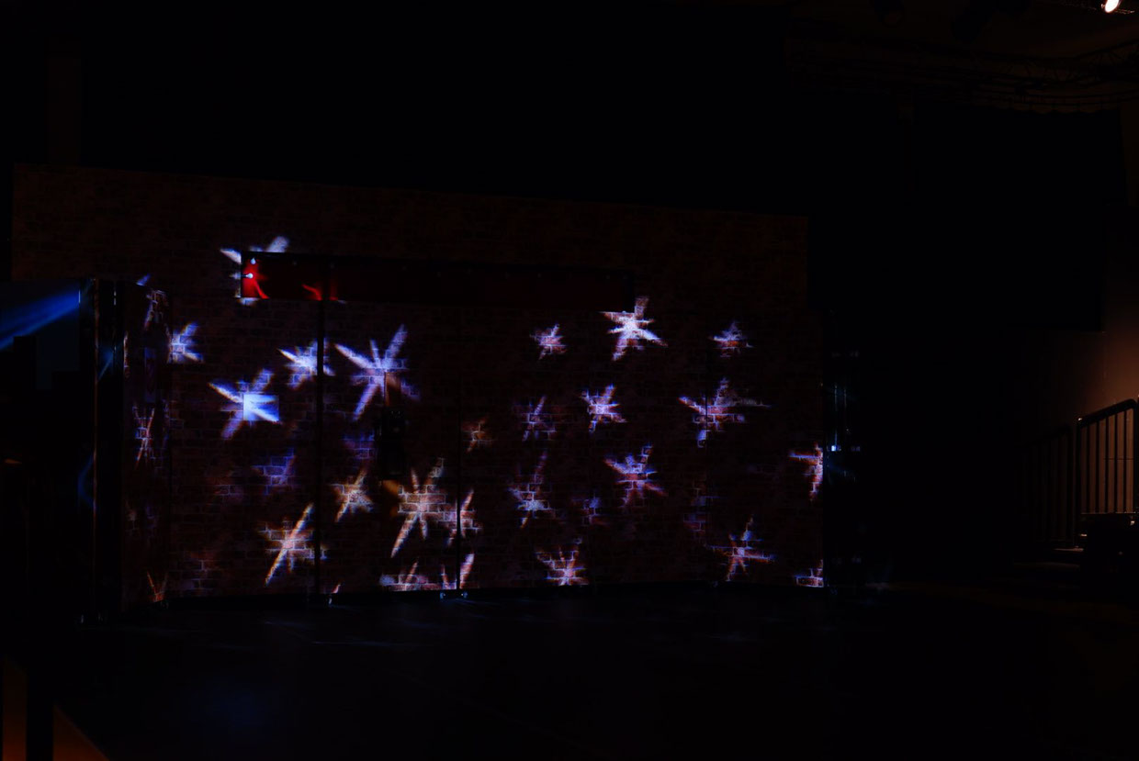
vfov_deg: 25.8
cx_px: 570
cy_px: 380
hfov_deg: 37.8
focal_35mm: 52
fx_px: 1662
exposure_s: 2.5
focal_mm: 35
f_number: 10
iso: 100
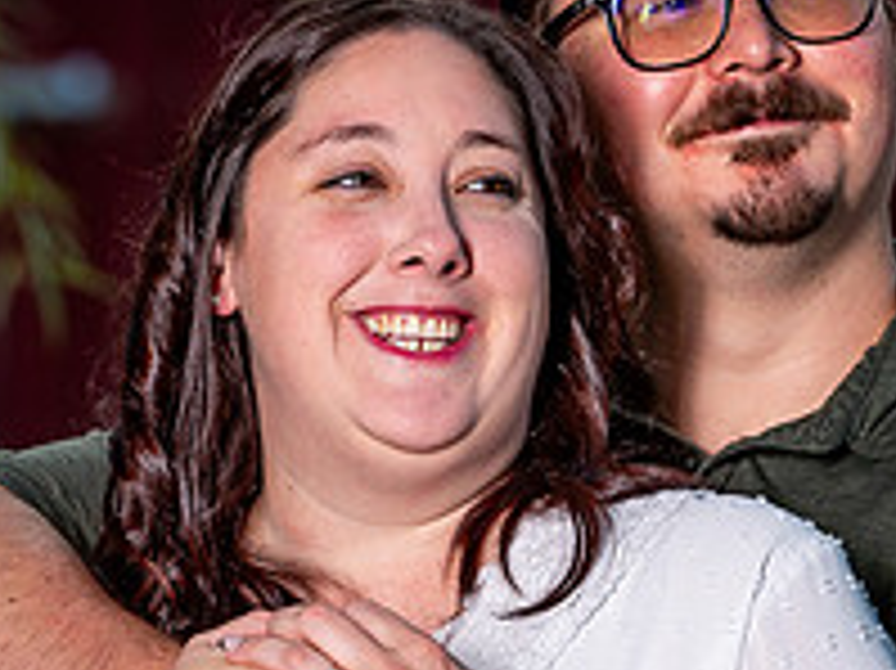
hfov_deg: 5.6
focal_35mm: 351
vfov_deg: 4.2
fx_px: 9080
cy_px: 425
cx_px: 630
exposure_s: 1/125
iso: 80
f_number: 5
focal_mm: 125
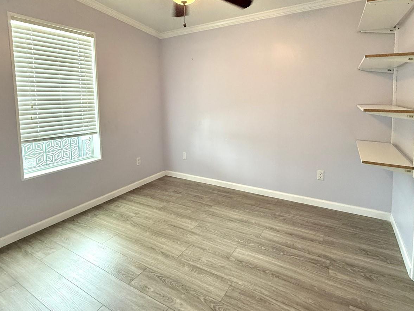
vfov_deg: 67.4
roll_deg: +0.3
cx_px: 225
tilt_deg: -3.4
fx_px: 227
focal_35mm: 19
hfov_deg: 84.5
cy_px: 113
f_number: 2.2
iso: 320
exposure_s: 1/60
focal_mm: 2.22
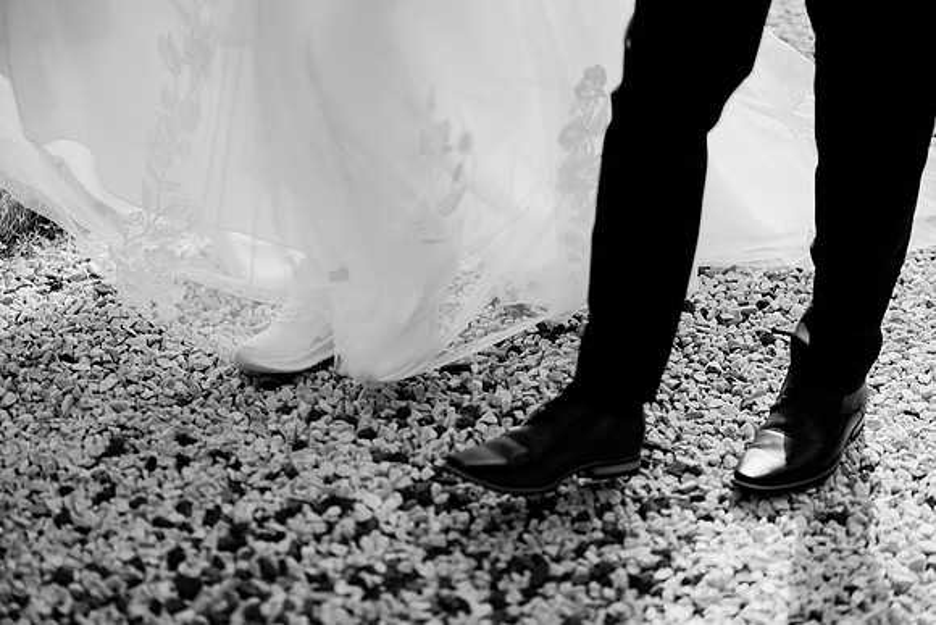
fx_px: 2210
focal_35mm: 85
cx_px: 468
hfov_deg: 23.9
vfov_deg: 16.1
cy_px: 312
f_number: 2
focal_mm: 85
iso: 100
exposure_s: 1/3200
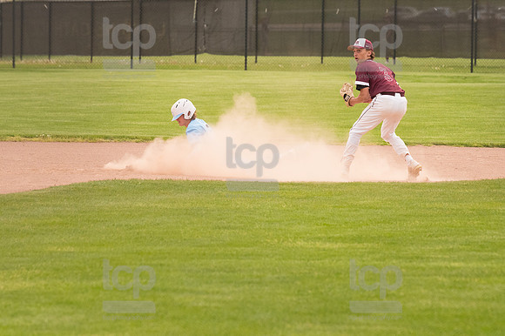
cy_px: 168
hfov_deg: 6.9
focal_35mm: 300
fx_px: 4206
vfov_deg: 4.6
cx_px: 252
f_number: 5.6
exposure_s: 1/2000
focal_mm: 200
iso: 1000
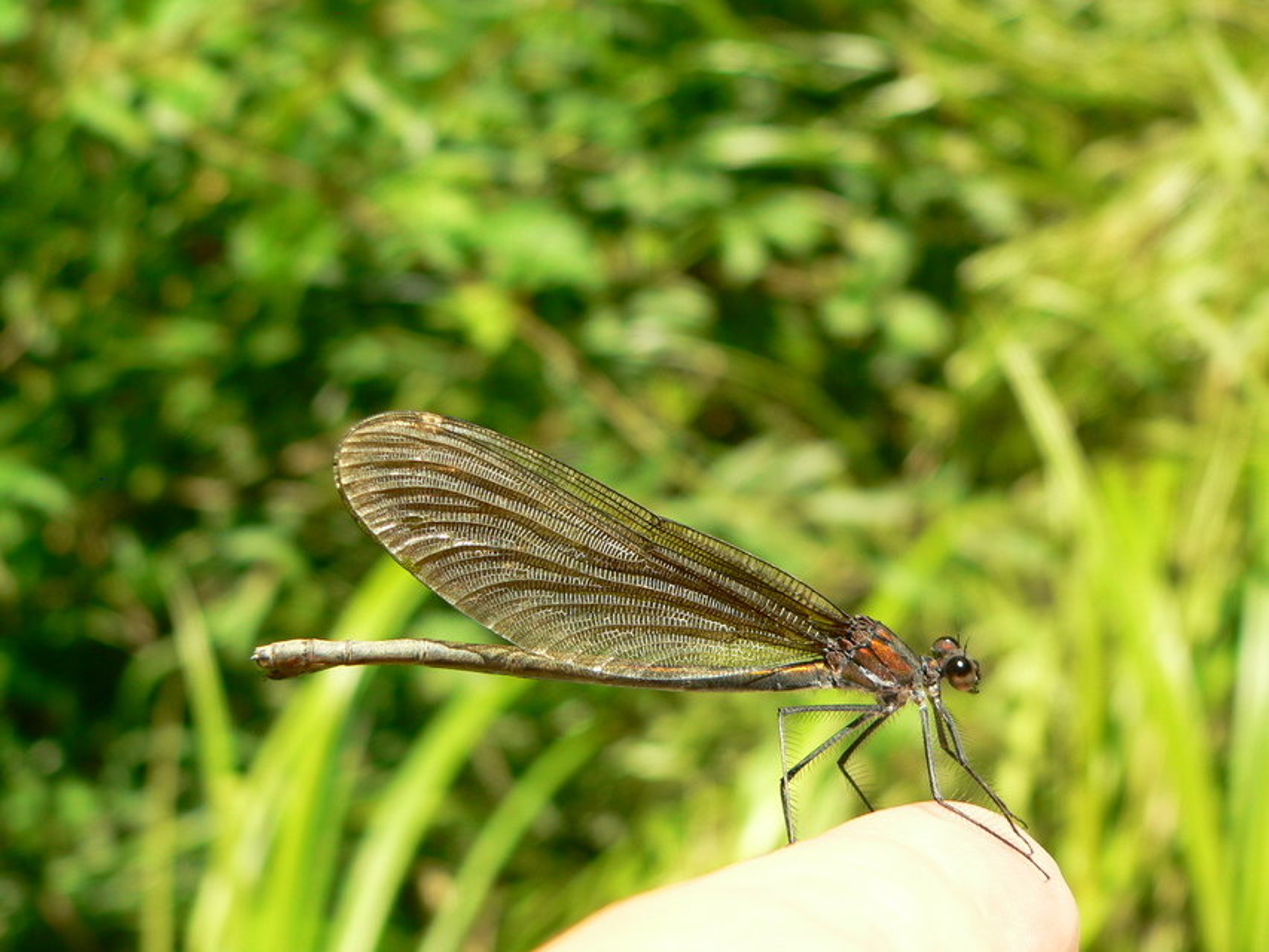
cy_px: 476
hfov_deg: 33.8
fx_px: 2090
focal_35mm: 57
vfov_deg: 25.7
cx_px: 634
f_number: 4
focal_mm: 9.5
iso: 80
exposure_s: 1/320
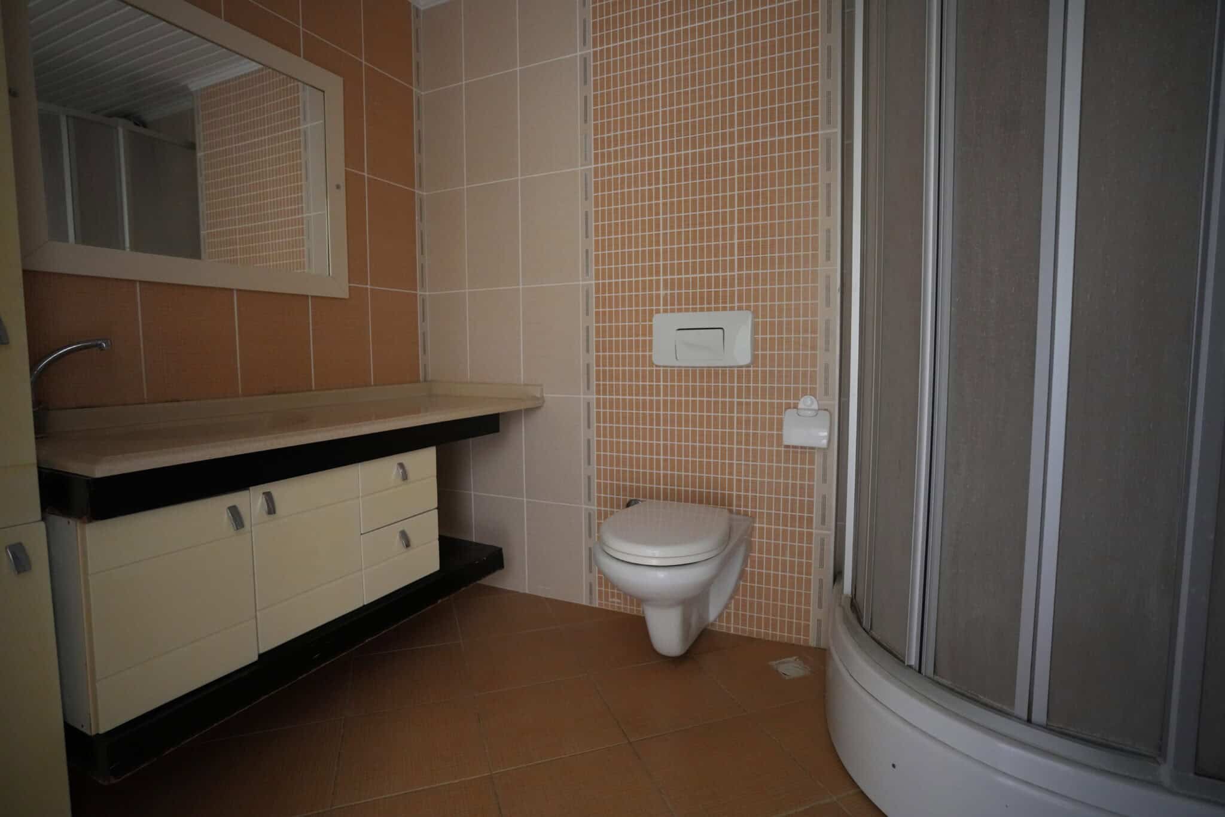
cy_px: 408
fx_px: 578
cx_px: 612
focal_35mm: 17
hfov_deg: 93.3
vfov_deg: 70.4
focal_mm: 17
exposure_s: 1/160
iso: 4000
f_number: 2.8
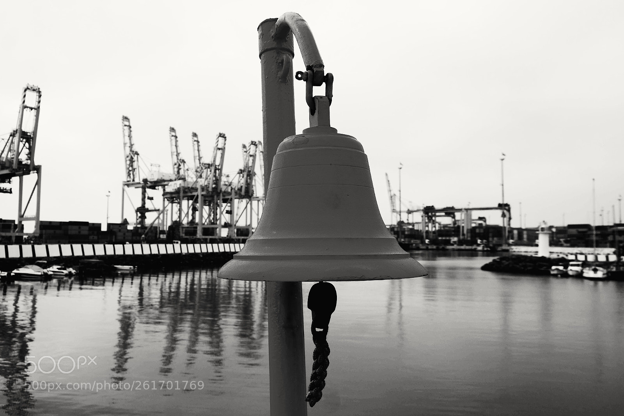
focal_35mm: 27
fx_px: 468
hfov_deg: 67.4
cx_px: 312
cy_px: 208
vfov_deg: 47.9
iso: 100
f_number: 8
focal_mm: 18
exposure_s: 1/400
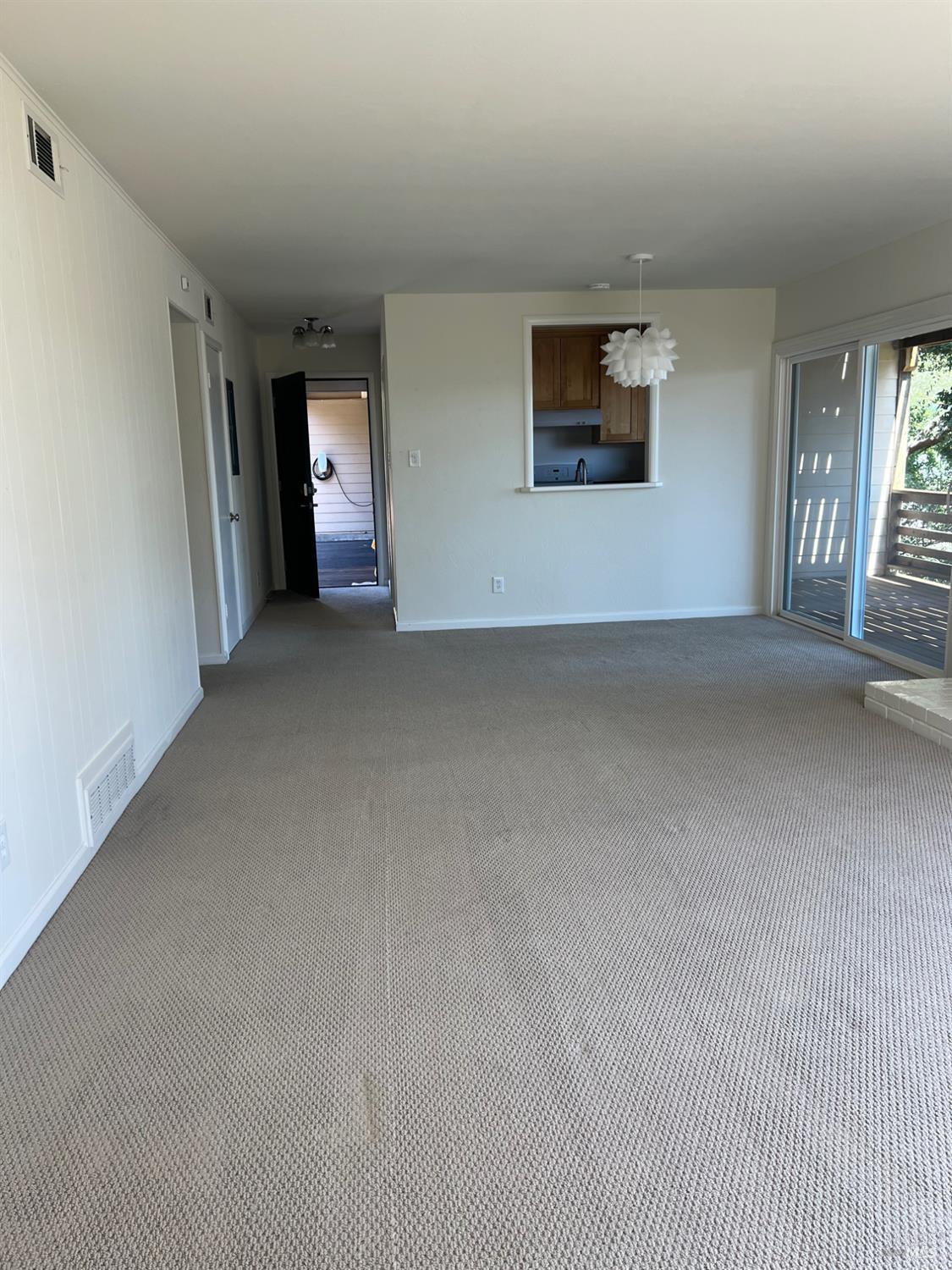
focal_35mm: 26
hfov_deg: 53.1
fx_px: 953
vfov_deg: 67.3
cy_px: 635
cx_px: 476
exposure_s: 1/121
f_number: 1.5
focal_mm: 5.7
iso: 40
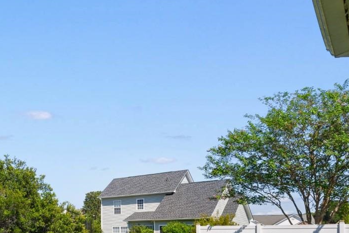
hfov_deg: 44.0
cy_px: 234
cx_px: -21
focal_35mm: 35
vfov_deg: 34.4
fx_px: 339
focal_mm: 10
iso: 100
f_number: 7.1
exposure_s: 1/200
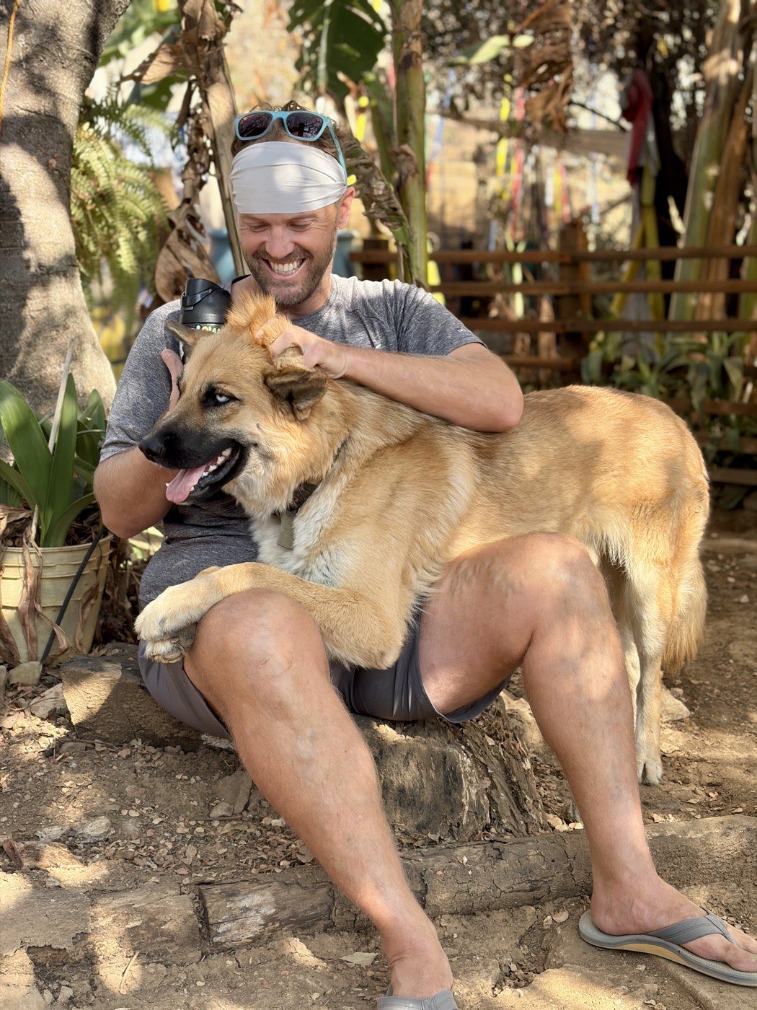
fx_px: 1516
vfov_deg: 36.8
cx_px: 378
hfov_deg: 28.0
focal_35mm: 52
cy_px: 505
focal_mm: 5.96
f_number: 1.6
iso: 32
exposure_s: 1/414
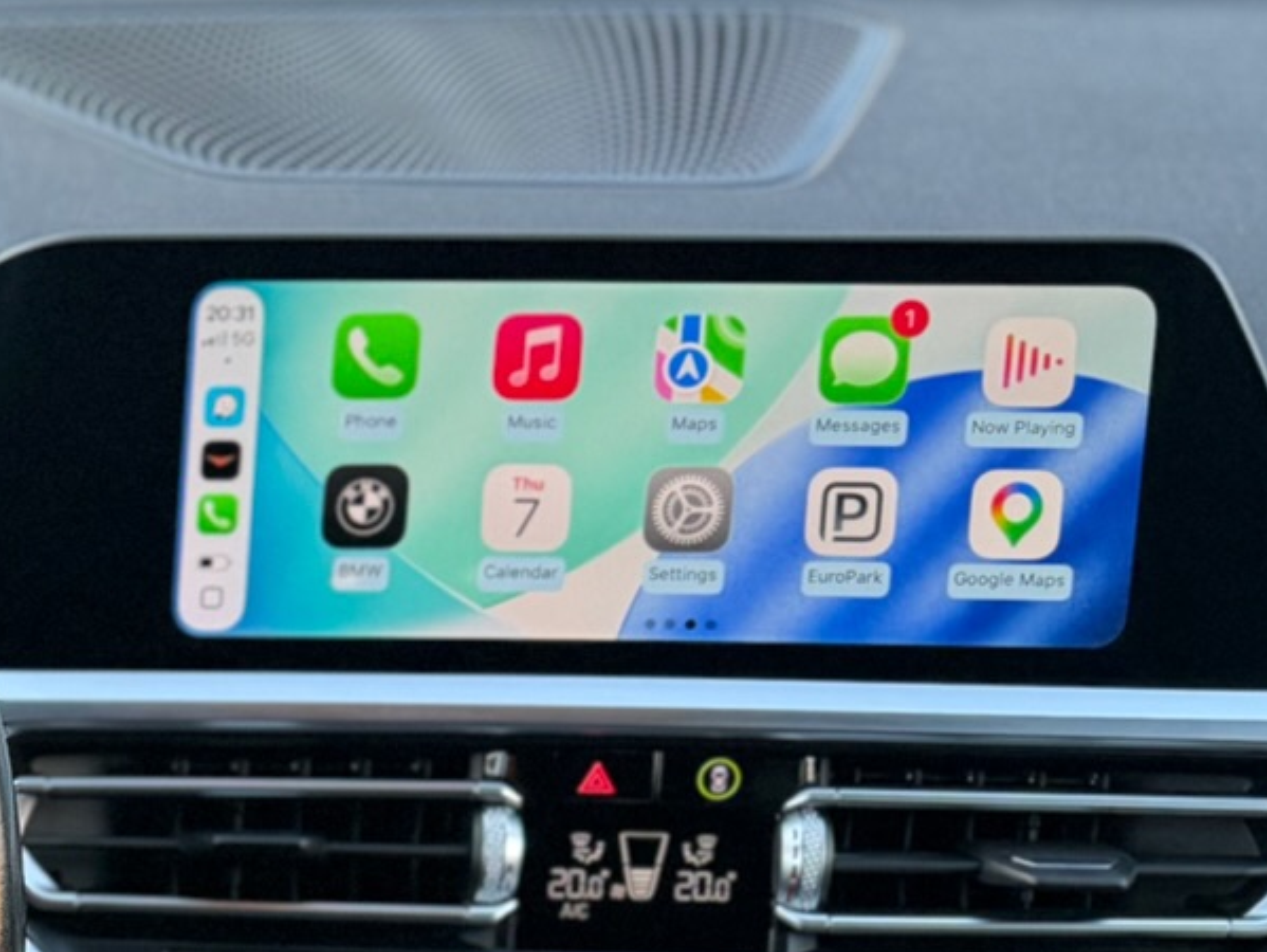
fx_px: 3003
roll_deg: +2.0
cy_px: 1216
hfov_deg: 20.9
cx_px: -533
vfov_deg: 17.0
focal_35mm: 82
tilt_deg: -29.1
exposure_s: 1/122
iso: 250
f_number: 1.78
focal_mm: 6.76
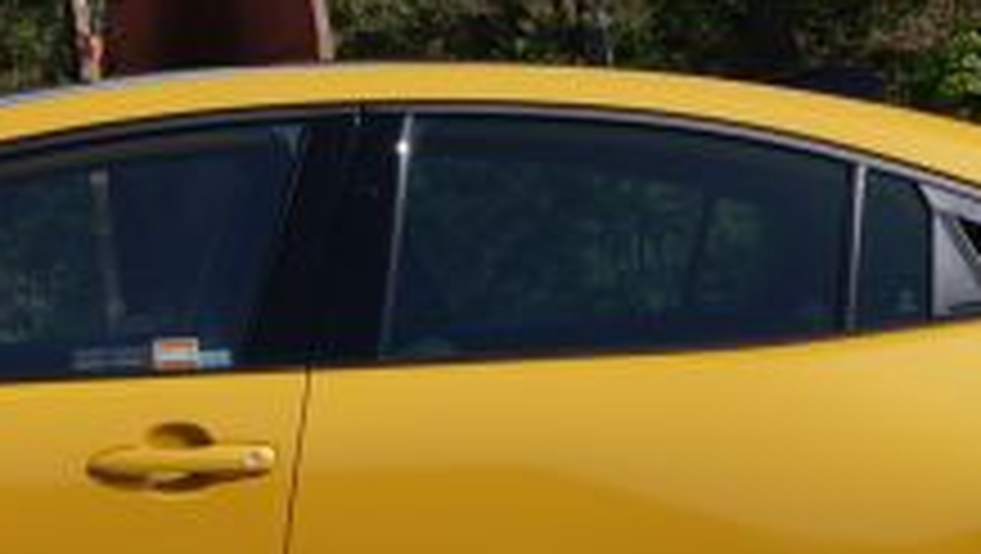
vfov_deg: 6.8
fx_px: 4608
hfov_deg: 12.1
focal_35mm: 177
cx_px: 90
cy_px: -36
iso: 100
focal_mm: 24
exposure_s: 1/160
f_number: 13
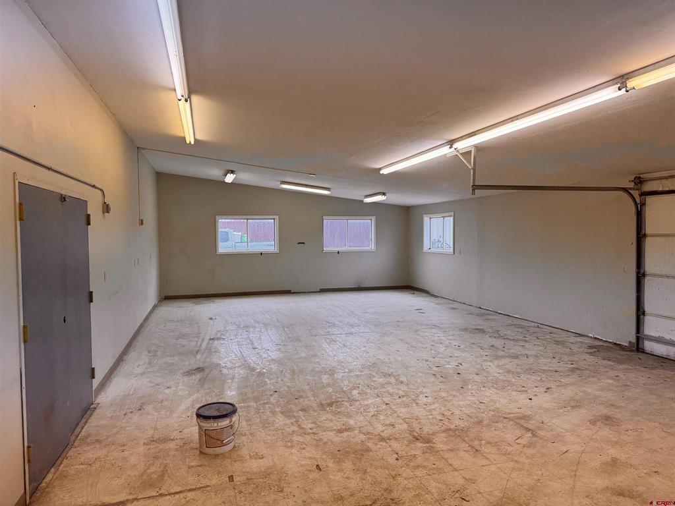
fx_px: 468
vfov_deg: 56.8
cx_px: 338
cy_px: 253
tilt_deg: -3.0
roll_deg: +0.1
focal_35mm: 24
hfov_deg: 71.6
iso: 100
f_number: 1.78
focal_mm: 6.76
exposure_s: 1/128
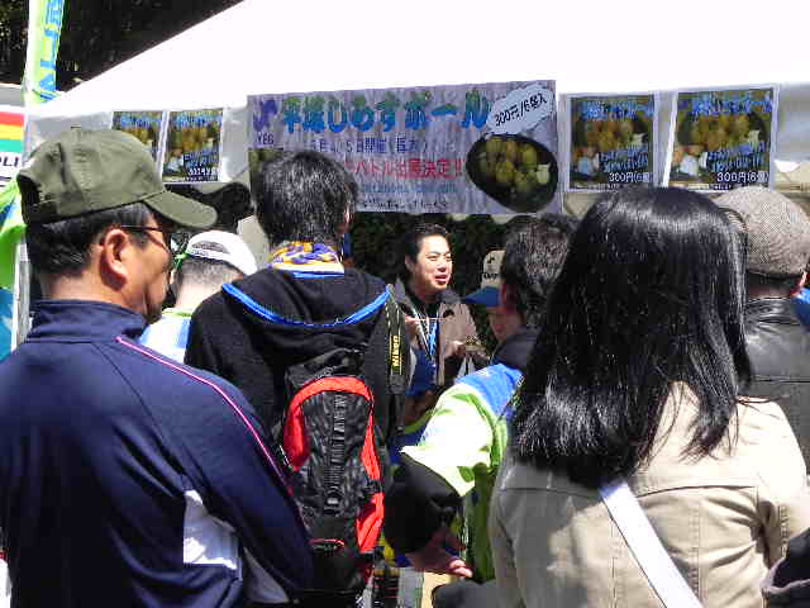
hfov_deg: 23.0
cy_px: 304
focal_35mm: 85
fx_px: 1989
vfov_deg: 17.4
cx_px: 405
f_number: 6.3
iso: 160
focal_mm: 15.1
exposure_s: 1/266
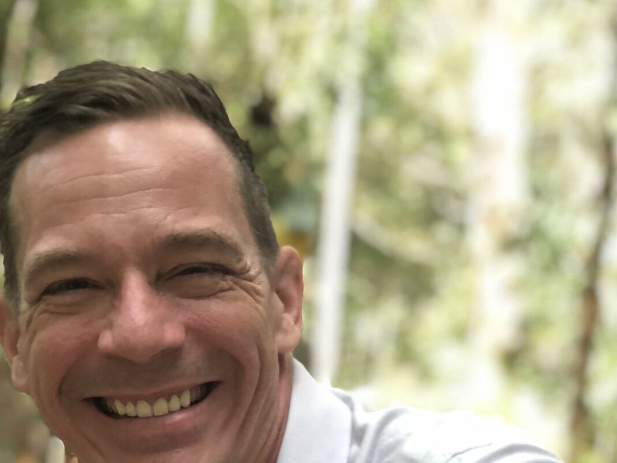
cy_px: 399
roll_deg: -3.9
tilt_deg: -4.4
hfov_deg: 19.3
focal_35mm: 102
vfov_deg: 14.4
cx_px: 305
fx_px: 1818
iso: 80
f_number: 2.8
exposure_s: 1/30
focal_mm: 6.6
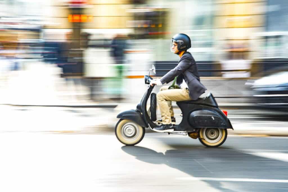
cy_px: 96
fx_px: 600
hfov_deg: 27.0
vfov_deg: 18.2
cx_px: 144
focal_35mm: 75
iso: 320
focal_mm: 75
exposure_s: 1/30
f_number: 8
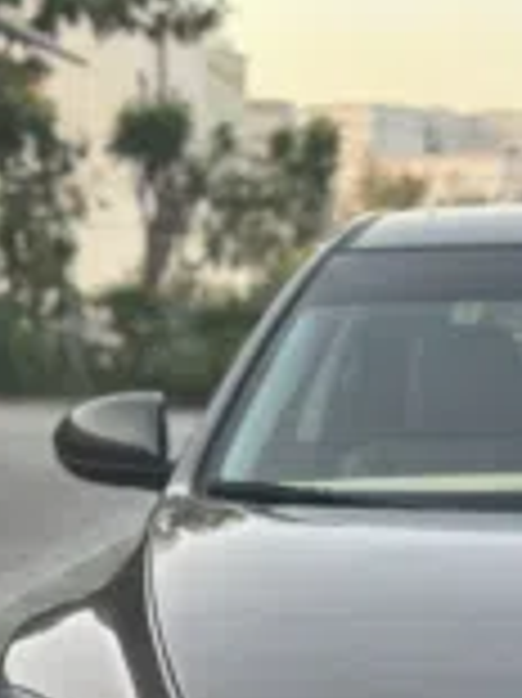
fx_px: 2497
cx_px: 630
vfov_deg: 15.4
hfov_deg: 11.7
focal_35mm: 124
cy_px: 824
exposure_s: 1/131
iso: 64
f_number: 1.78
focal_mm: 6.86
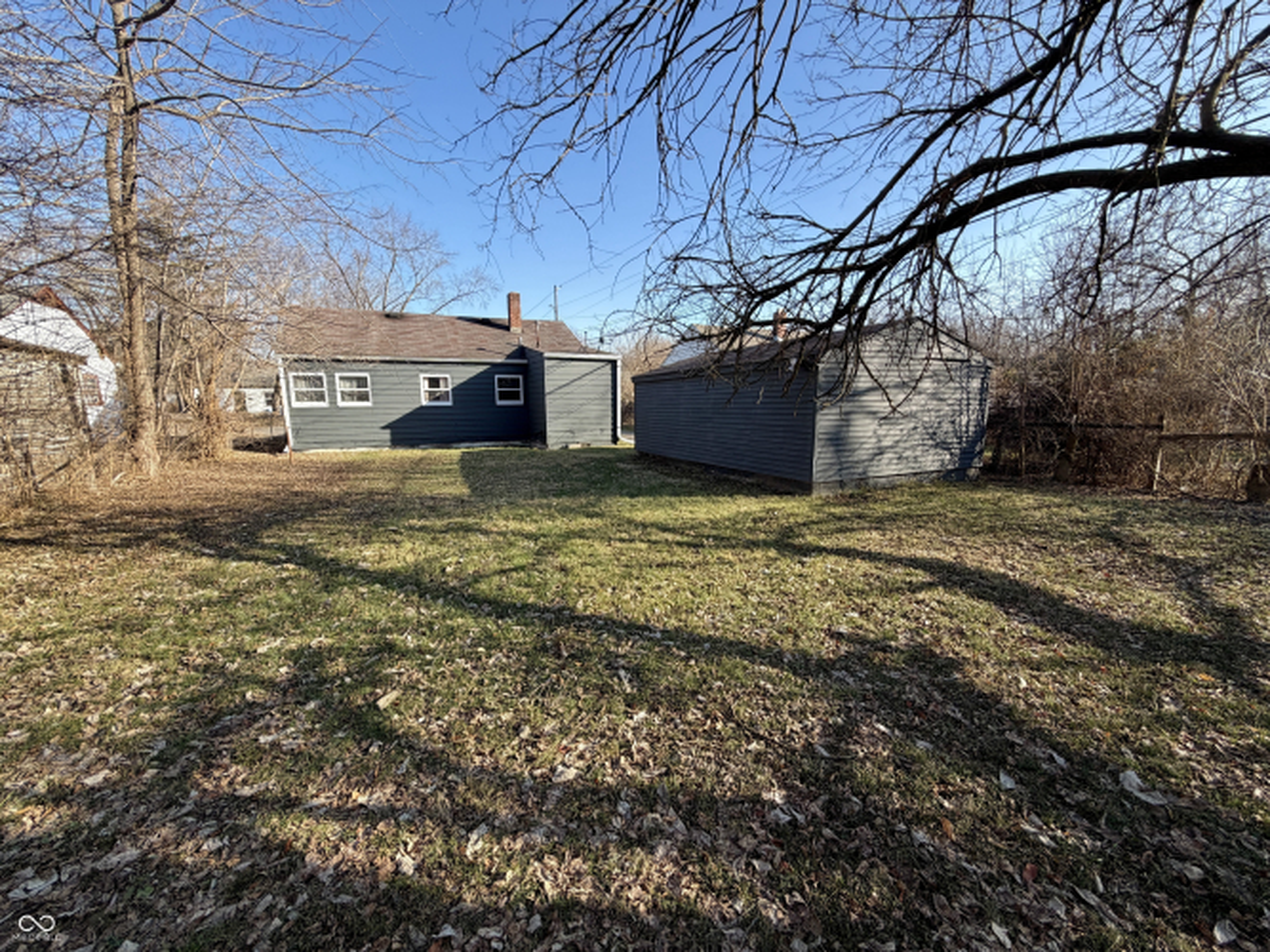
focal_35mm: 14
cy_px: 476
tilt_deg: -8.0
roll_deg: +0.6
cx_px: 635
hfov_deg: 102.1
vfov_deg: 85.7
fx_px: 514
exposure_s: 1/510
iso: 40
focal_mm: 2.22
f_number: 2.2
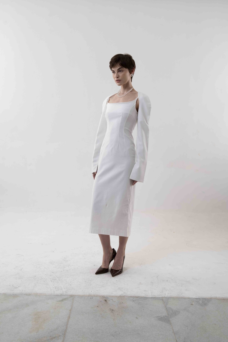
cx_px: 114
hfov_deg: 37.9
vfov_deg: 54.4
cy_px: 171
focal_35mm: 35
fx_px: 332
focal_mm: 23
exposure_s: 1/125
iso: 80
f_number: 13
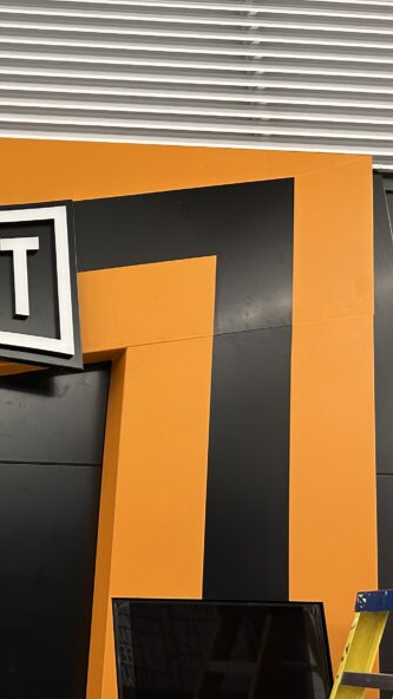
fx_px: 908
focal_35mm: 49
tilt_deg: +17.6
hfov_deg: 21.7
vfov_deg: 42.1
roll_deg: -0.5
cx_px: -133
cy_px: 334
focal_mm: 5.7
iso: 125
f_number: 1.5
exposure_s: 1/50
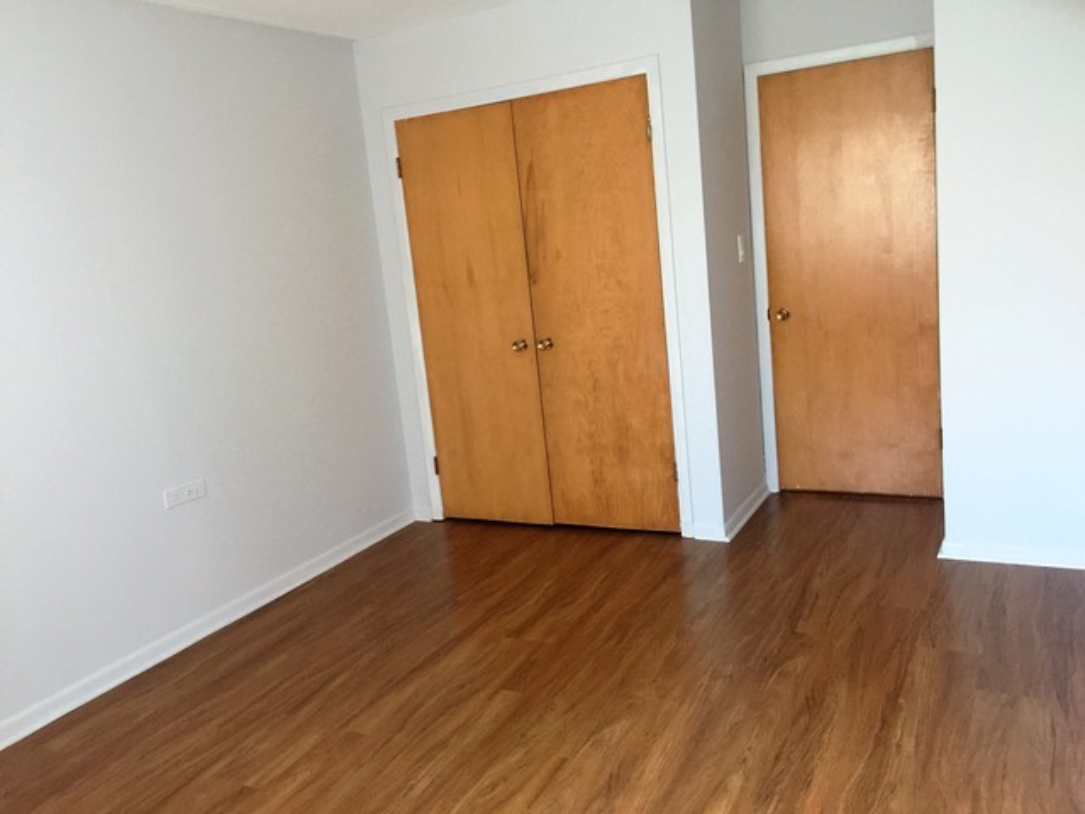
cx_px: 542
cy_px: 407
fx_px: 909
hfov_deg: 61.7
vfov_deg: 48.2
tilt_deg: -10.4
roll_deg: +7.6
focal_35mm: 29
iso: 125
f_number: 2.2
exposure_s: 1/15
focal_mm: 4.15
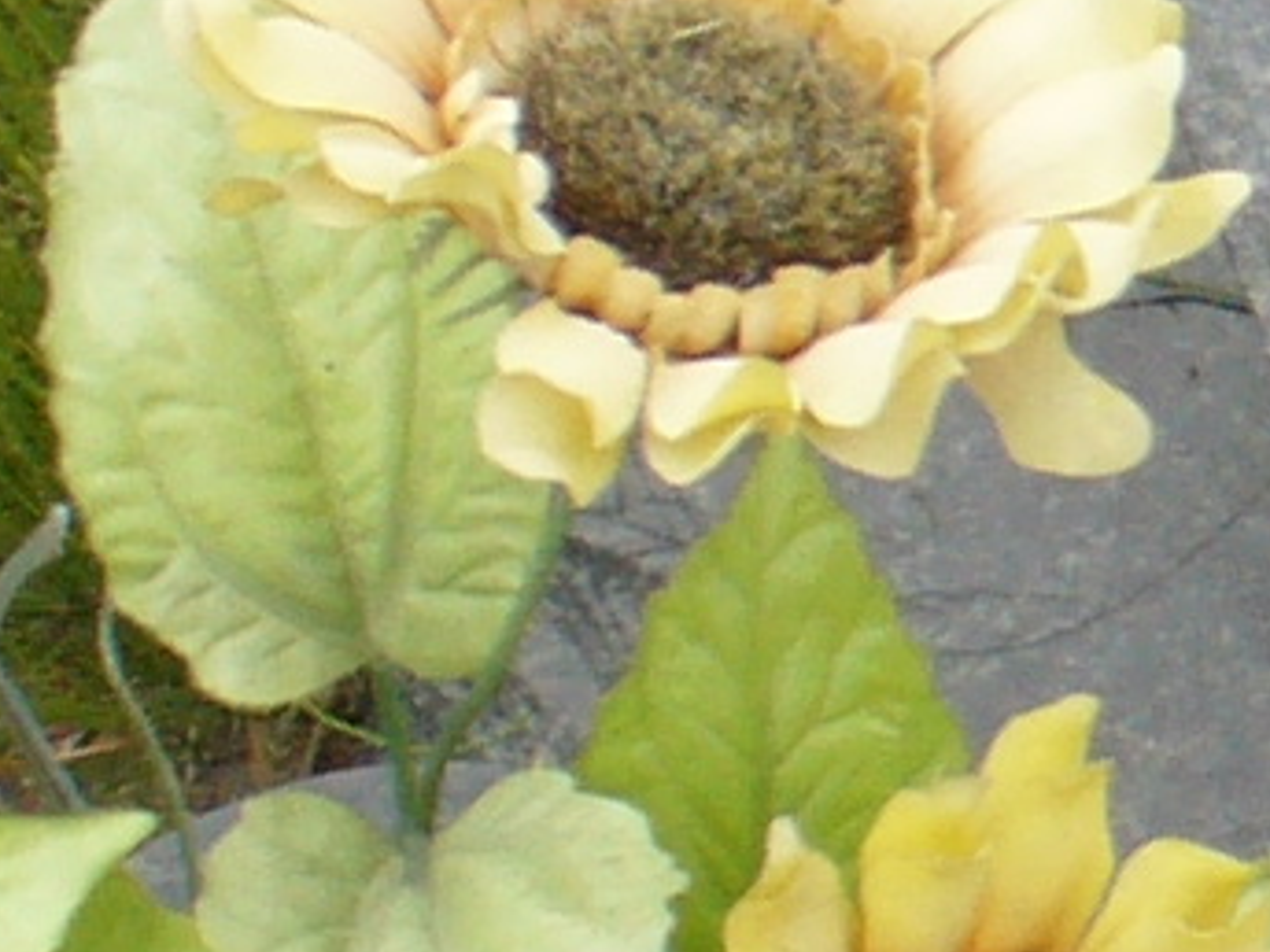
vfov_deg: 5.4
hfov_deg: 6.8
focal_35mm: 275
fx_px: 10089
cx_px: 3013
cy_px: 613
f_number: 2.8
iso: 80
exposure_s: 1/200
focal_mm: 6.1
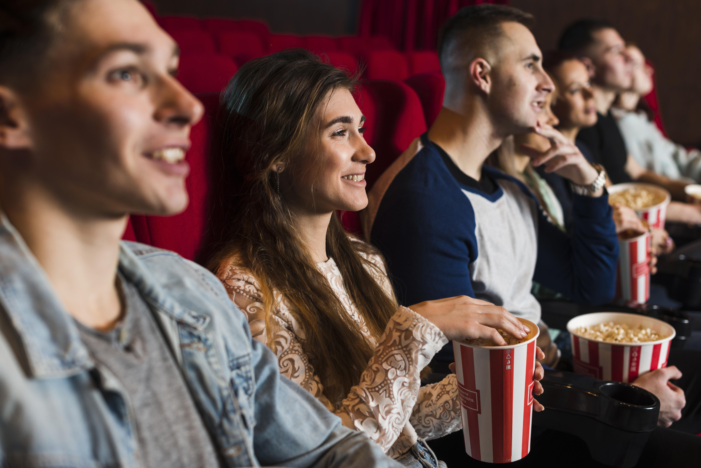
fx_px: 974
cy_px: 234
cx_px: 350
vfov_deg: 27.0
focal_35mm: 50
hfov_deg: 39.6
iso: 320
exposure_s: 1/160
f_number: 3.5
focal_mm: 50
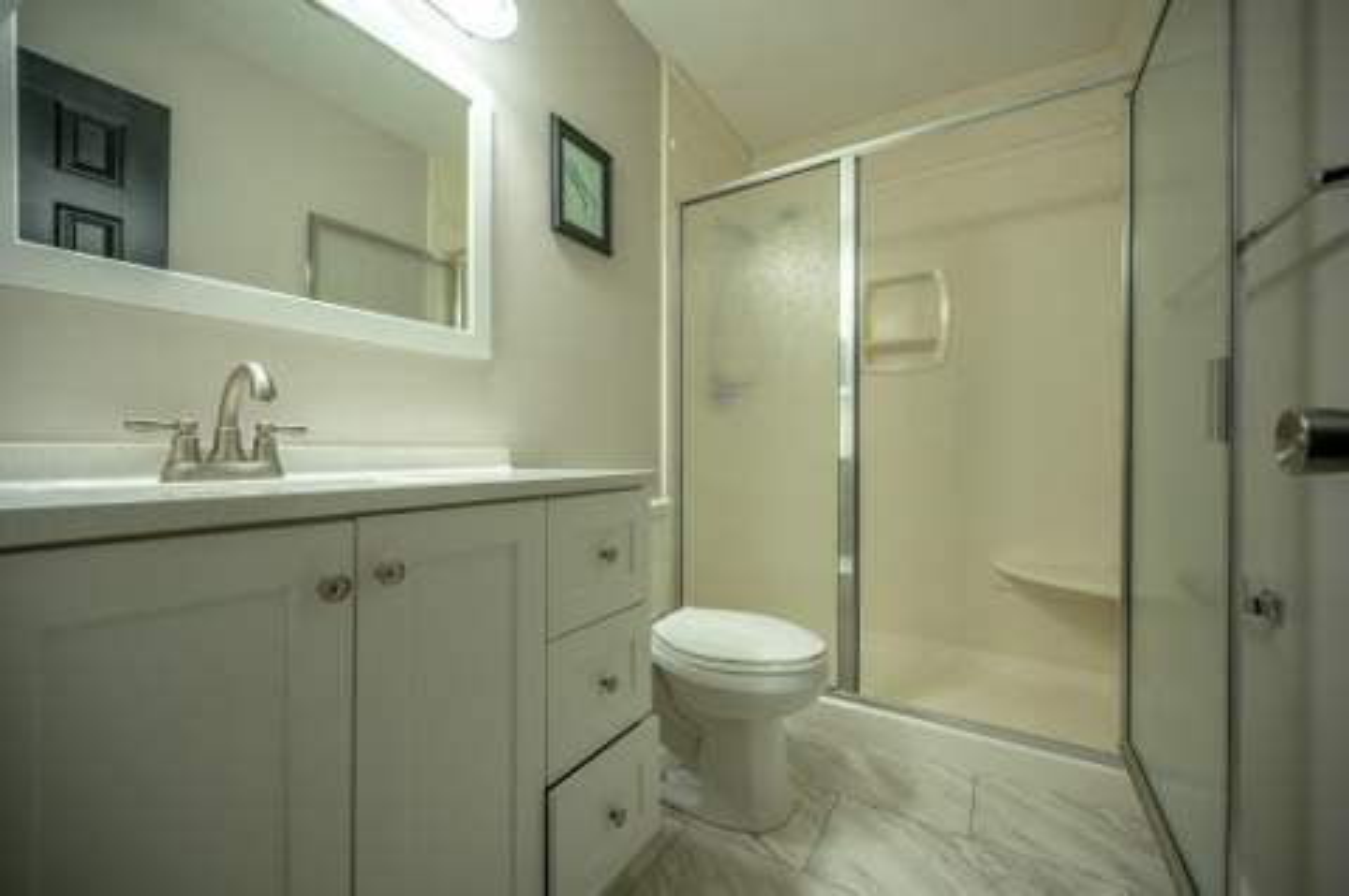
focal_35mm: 14
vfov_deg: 81.1
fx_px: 524
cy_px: 448
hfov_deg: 104.3
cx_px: 674
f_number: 4
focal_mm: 14
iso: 250
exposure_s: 1/100
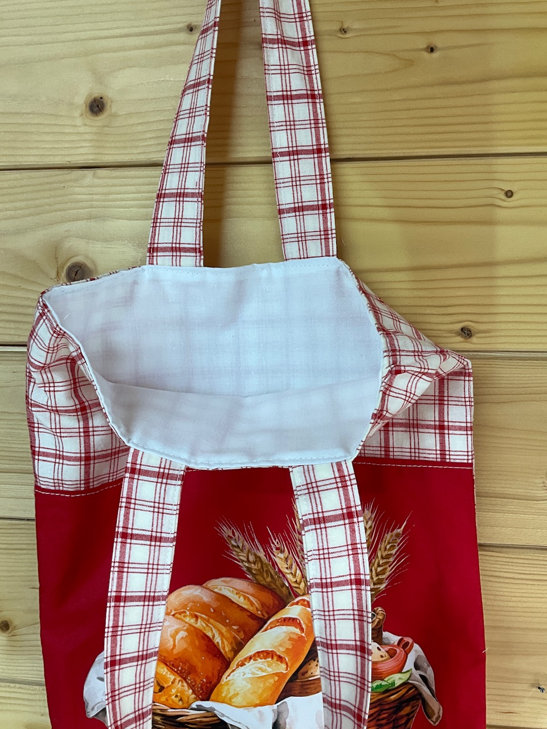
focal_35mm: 29
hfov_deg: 48.2
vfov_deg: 61.7
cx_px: 274
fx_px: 611
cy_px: 364
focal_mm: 3
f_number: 1.8
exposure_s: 1/50
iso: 40
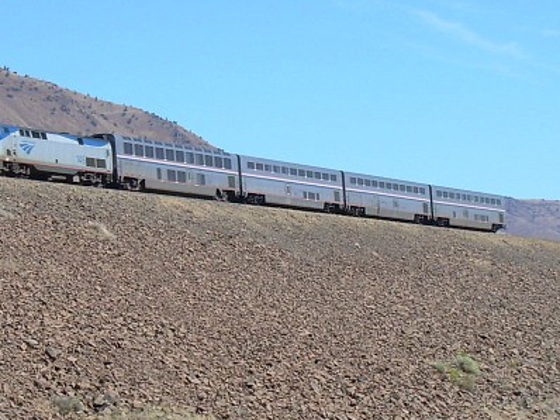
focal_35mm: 165
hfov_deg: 12.0
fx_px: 2668
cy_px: 179
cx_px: 225
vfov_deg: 9.0
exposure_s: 1/193
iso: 50
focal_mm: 13.9
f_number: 6.6
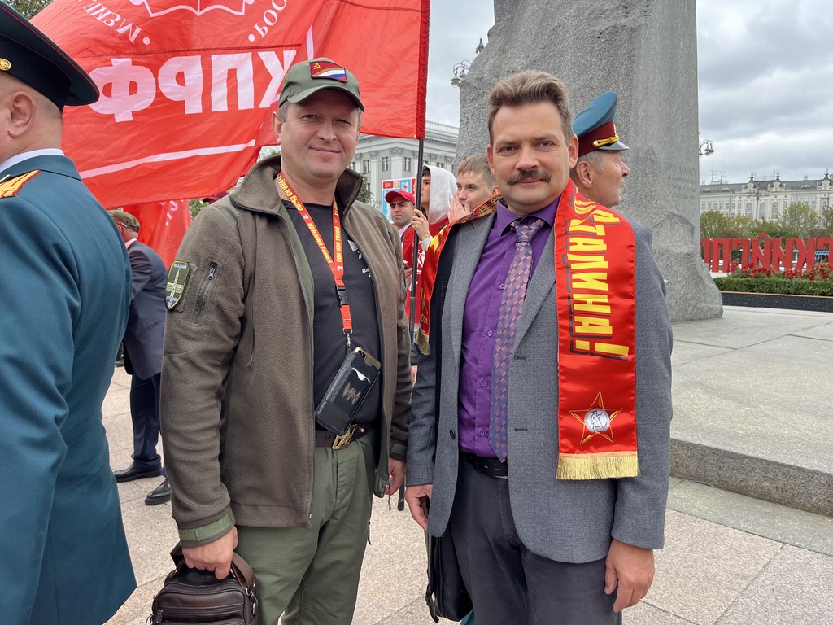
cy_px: 312
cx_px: 416
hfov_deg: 67.3
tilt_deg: -5.1
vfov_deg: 53.1
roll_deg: -0.8
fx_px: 626
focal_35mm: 26
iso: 50
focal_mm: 5.1
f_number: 1.6
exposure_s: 1/422
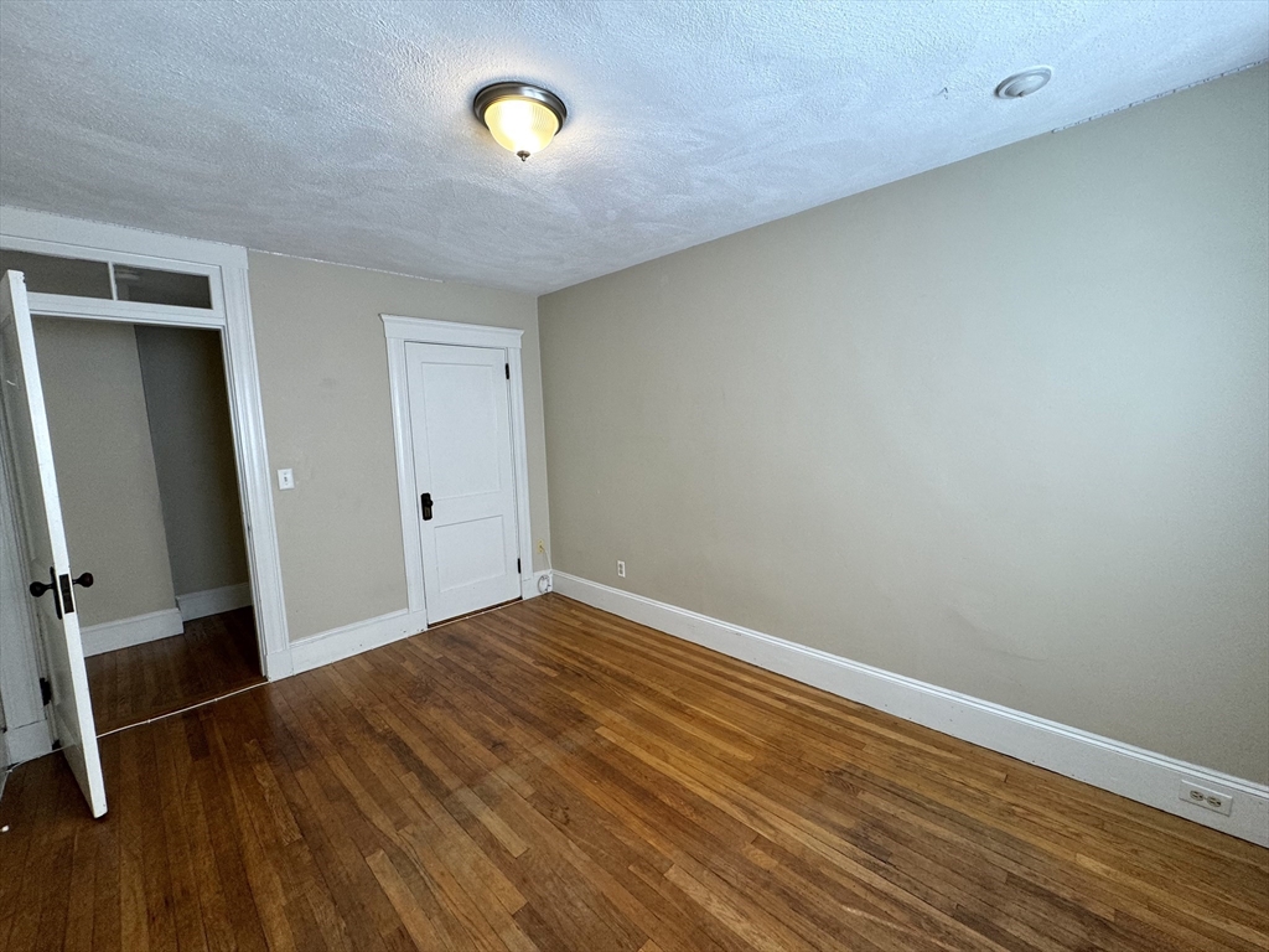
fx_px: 513
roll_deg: +3.0
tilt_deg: -6.5
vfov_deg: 85.7
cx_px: 634
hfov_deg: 102.1
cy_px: 476
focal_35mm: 14
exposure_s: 1/120
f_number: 2.2
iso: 125
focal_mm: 2.22
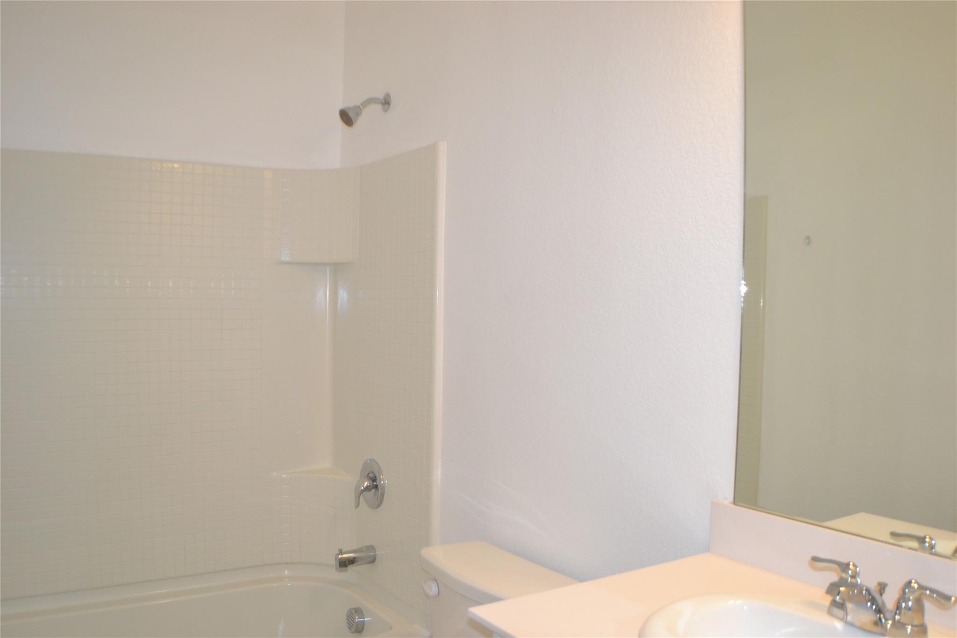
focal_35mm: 39
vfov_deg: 34.2
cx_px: 478
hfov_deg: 49.6
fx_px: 1037
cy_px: 319
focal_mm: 26
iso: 900
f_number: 4.2
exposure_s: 1/60
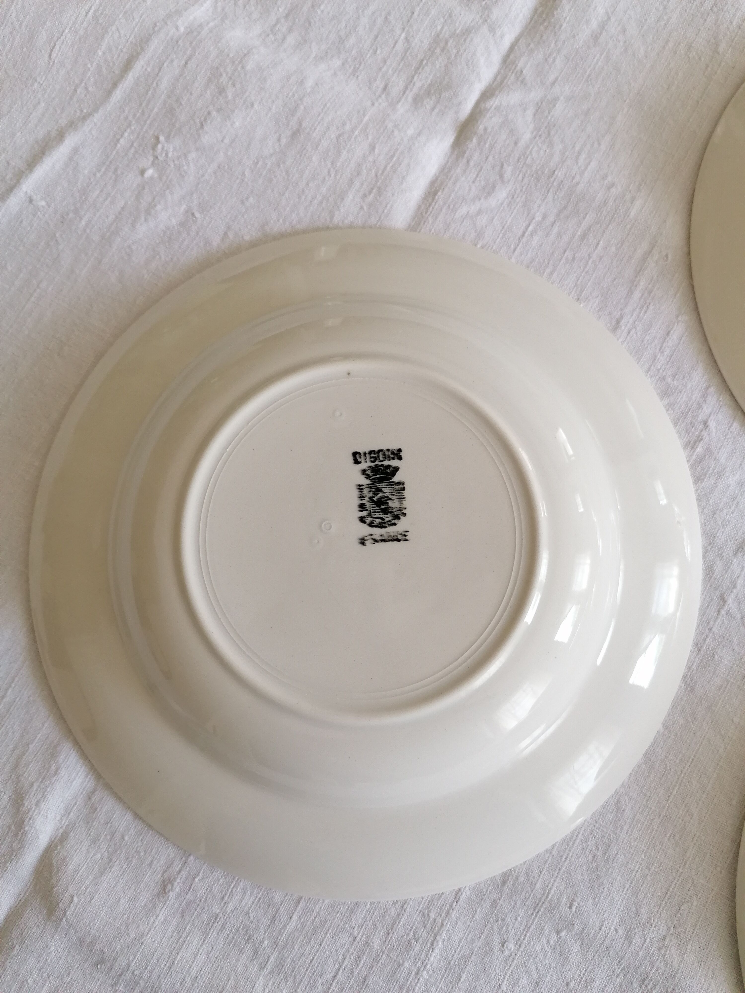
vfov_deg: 65.3
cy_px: 496
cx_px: 372
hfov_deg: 51.4
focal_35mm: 27
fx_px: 775
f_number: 1.8
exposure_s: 1/60
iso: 160
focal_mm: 4.75
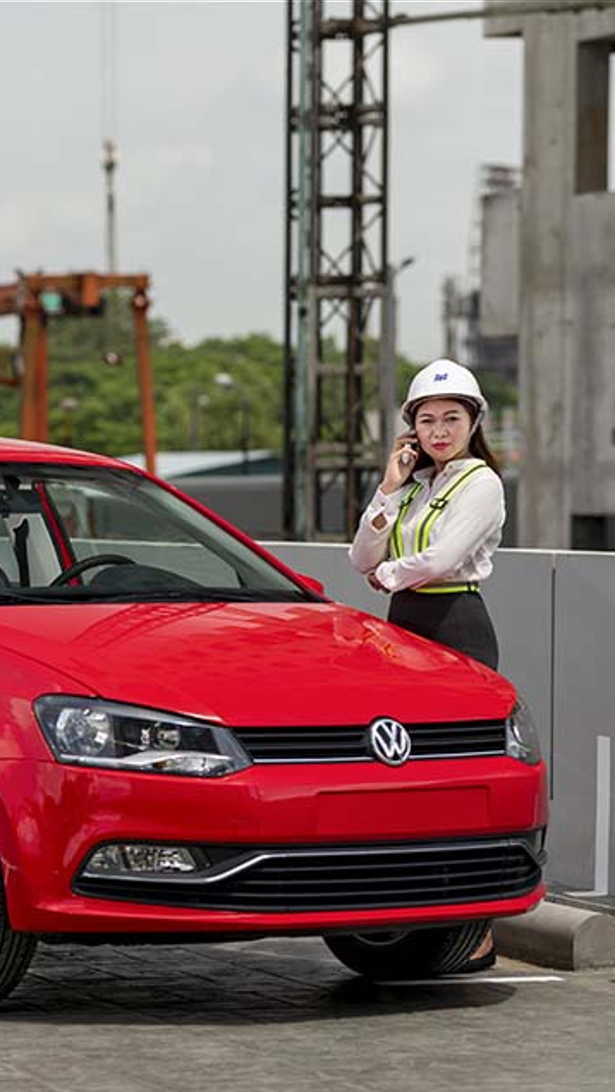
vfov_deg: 13.0
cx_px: 72
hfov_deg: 7.3
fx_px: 4810
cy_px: 548
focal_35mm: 166
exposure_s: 1/250
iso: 40
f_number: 3.2
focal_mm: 105
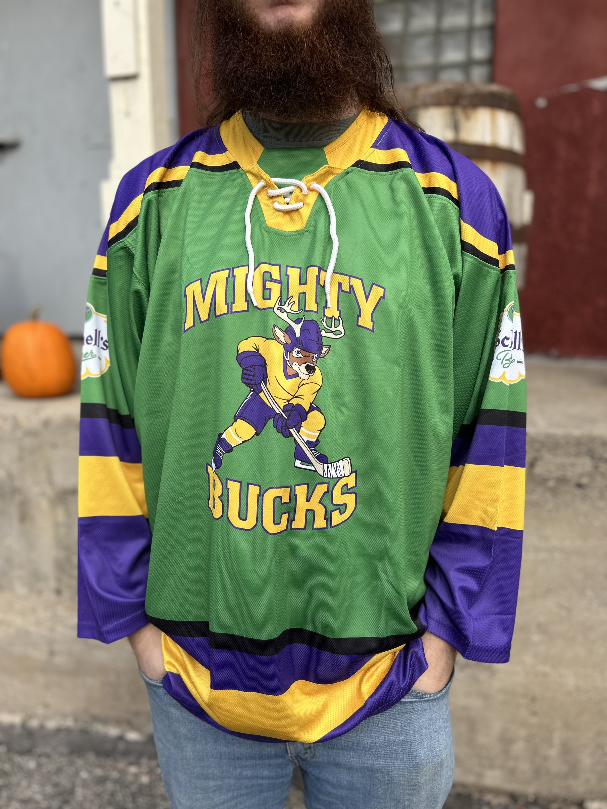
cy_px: 404
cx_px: 304
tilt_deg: -9.5
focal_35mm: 26
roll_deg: -0.3
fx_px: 608
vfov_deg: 67.3
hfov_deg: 53.1
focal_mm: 5.7
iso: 50
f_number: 1.5
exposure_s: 1/887
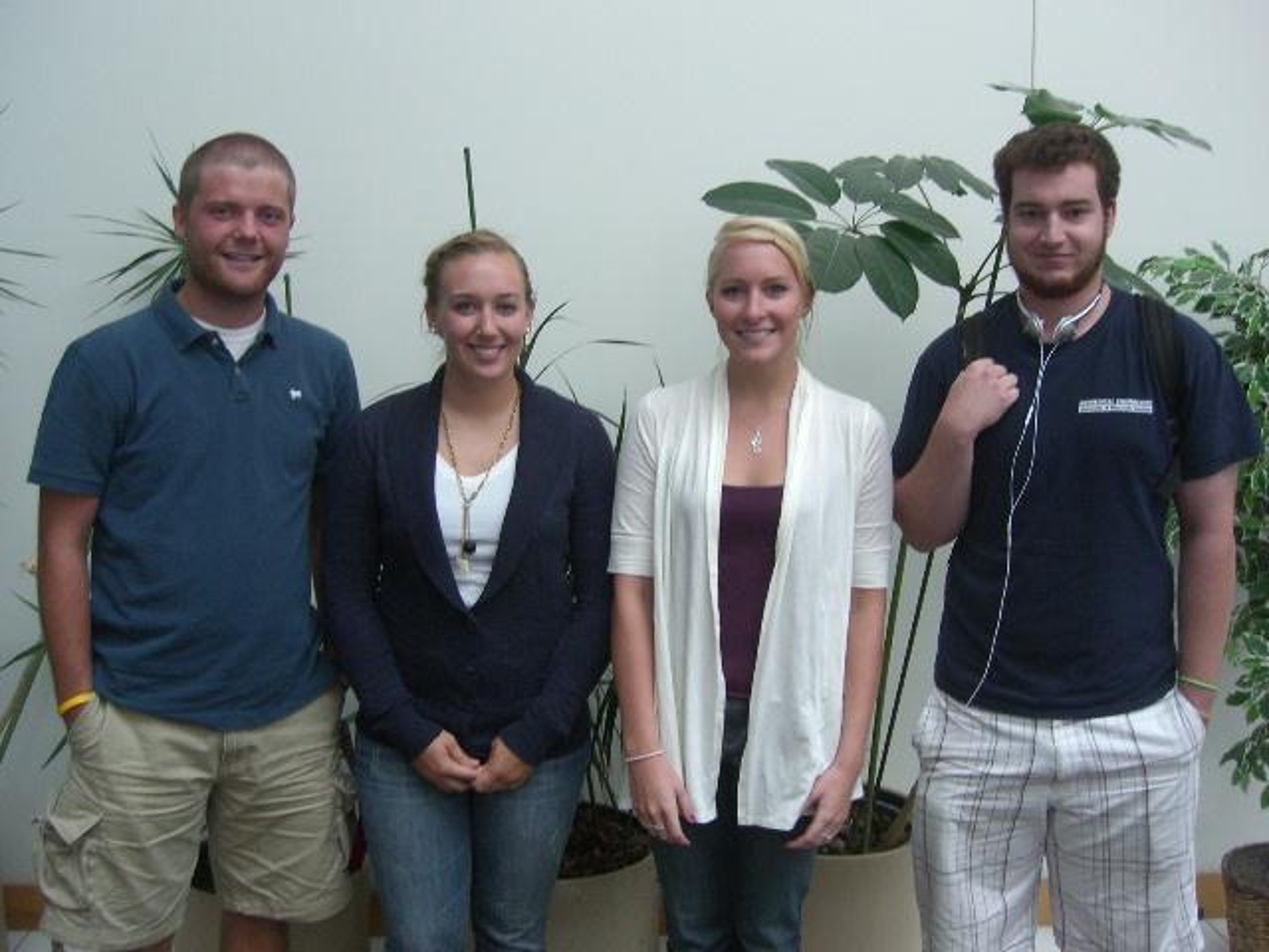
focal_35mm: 38
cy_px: 476
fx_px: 1393
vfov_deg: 37.7
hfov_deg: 49.0
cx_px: 634
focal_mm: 7.9
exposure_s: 1/80
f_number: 2.8
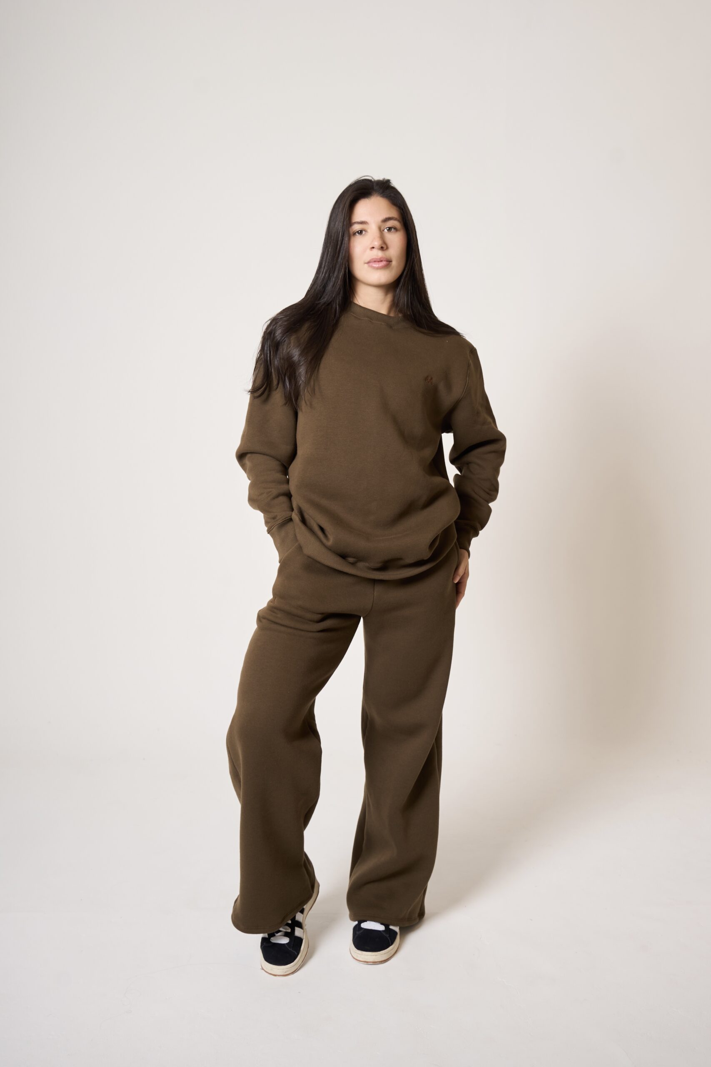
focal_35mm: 28
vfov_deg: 65.5
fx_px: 829
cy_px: 534
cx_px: 356
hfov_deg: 46.4
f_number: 6.3
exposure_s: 1/160
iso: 320
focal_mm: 28
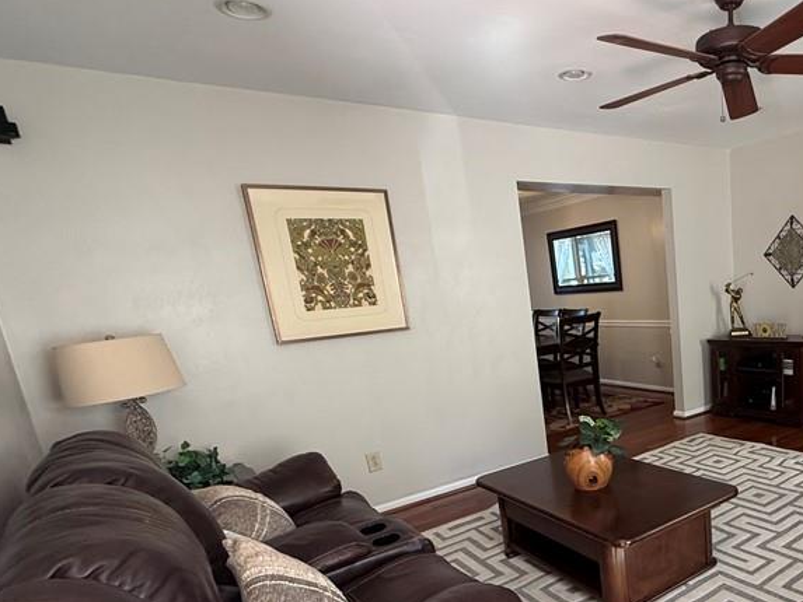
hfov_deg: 63.4
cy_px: 419
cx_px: 642
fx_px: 580
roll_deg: +4.4
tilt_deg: -14.2
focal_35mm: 25
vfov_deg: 53.4
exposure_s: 1/99
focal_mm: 2.22
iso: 320
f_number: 2.2
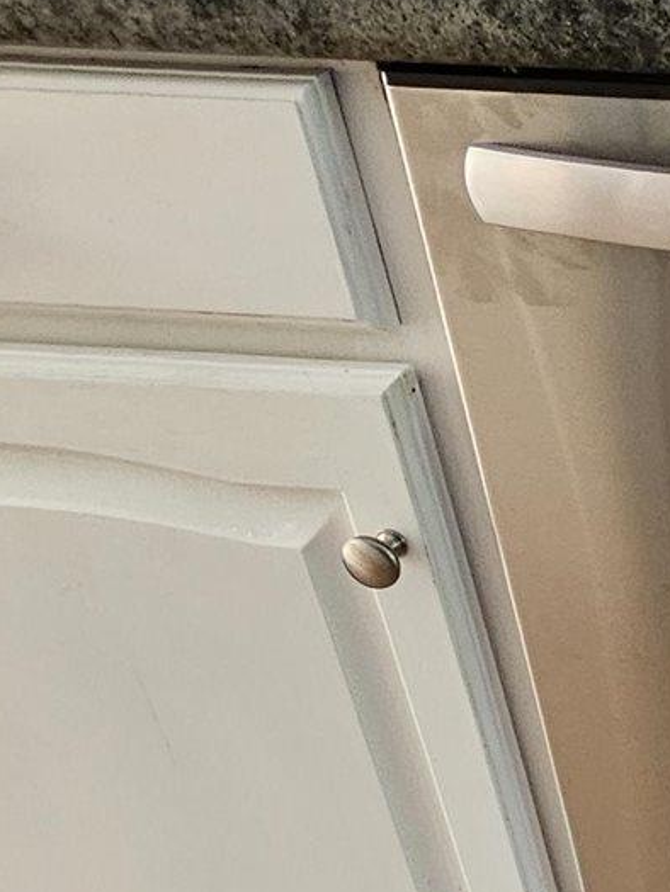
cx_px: 1153
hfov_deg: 19.9
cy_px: 889
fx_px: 1470
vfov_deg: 31.3
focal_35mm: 57
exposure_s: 1/60
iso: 320
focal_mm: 2.2
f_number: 2.2
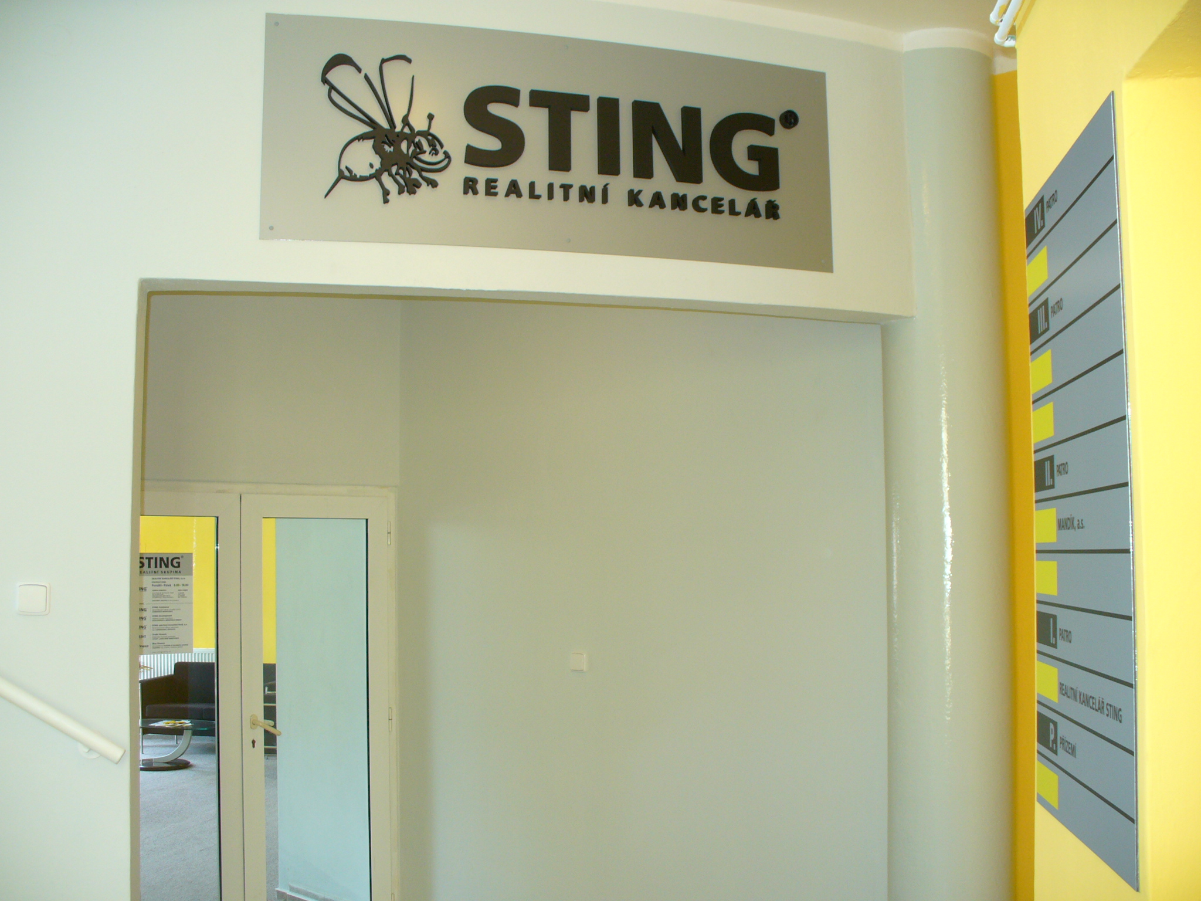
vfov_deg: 38.7
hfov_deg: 50.1
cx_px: 600
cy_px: 450
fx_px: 1284
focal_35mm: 37
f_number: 2.8
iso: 100
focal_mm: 6.1
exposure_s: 1/20
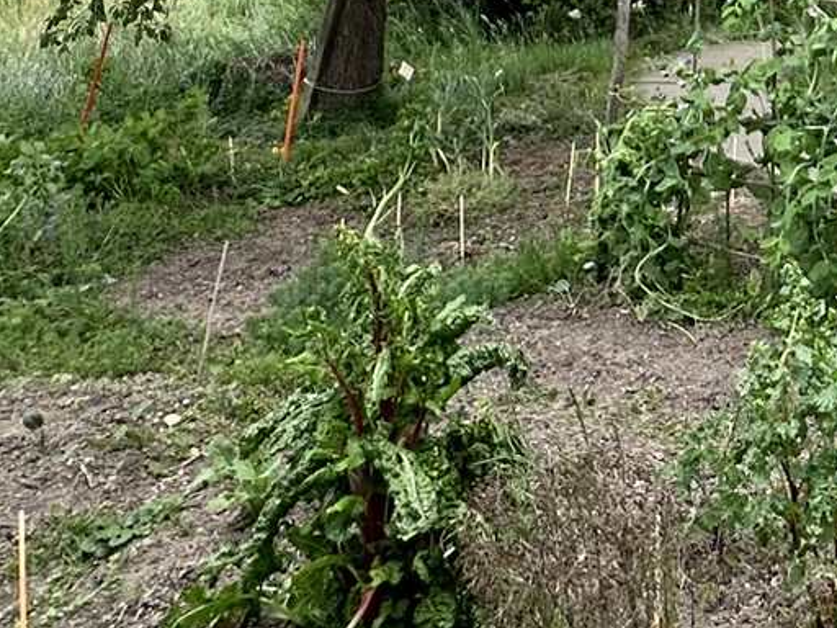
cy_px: -388
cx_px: 938
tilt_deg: +11.3
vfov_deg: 20.9
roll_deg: -0.2
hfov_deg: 30.4
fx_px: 1354
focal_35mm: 56
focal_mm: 2.22
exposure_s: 1/245
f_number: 2.2
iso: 40
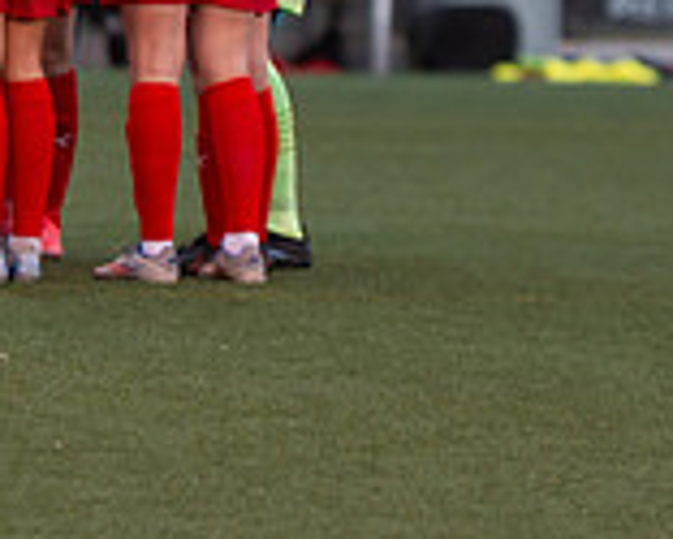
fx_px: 14888
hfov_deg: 2.6
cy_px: -4
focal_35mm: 747
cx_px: -164
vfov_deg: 2.1
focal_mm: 200
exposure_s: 1/400
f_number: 3.2
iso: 1000
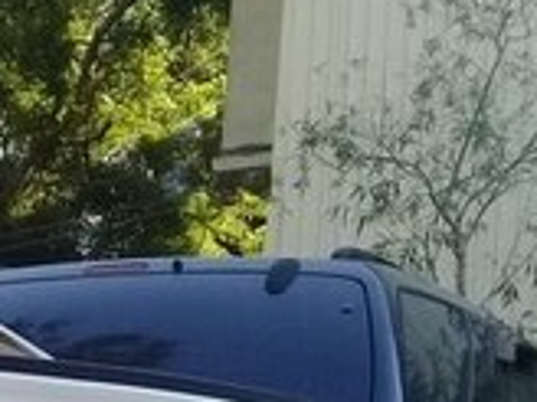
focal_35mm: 125
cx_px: -445
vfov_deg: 11.1
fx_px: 1939
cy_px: 714
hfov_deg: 13.9
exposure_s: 1/245
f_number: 2.2
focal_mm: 3.3
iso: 50
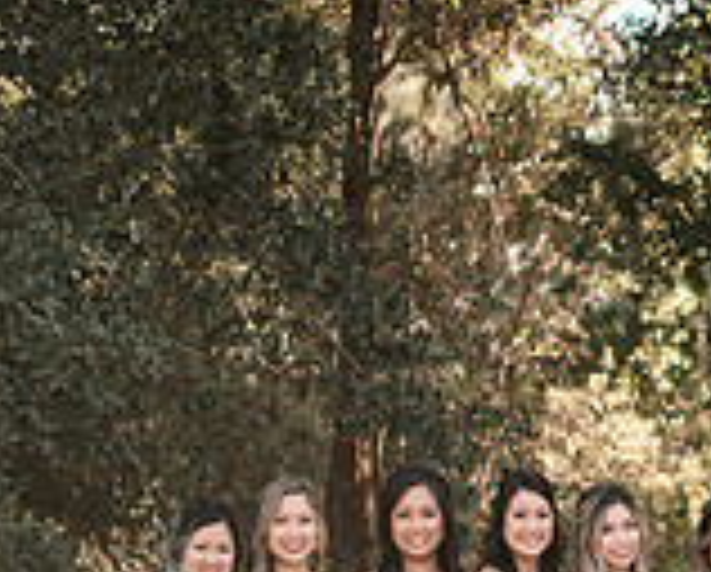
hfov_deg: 6.3
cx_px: 1192
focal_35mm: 300
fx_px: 6325
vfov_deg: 5.2
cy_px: 525
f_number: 1.8
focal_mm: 85
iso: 100
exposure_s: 1/800
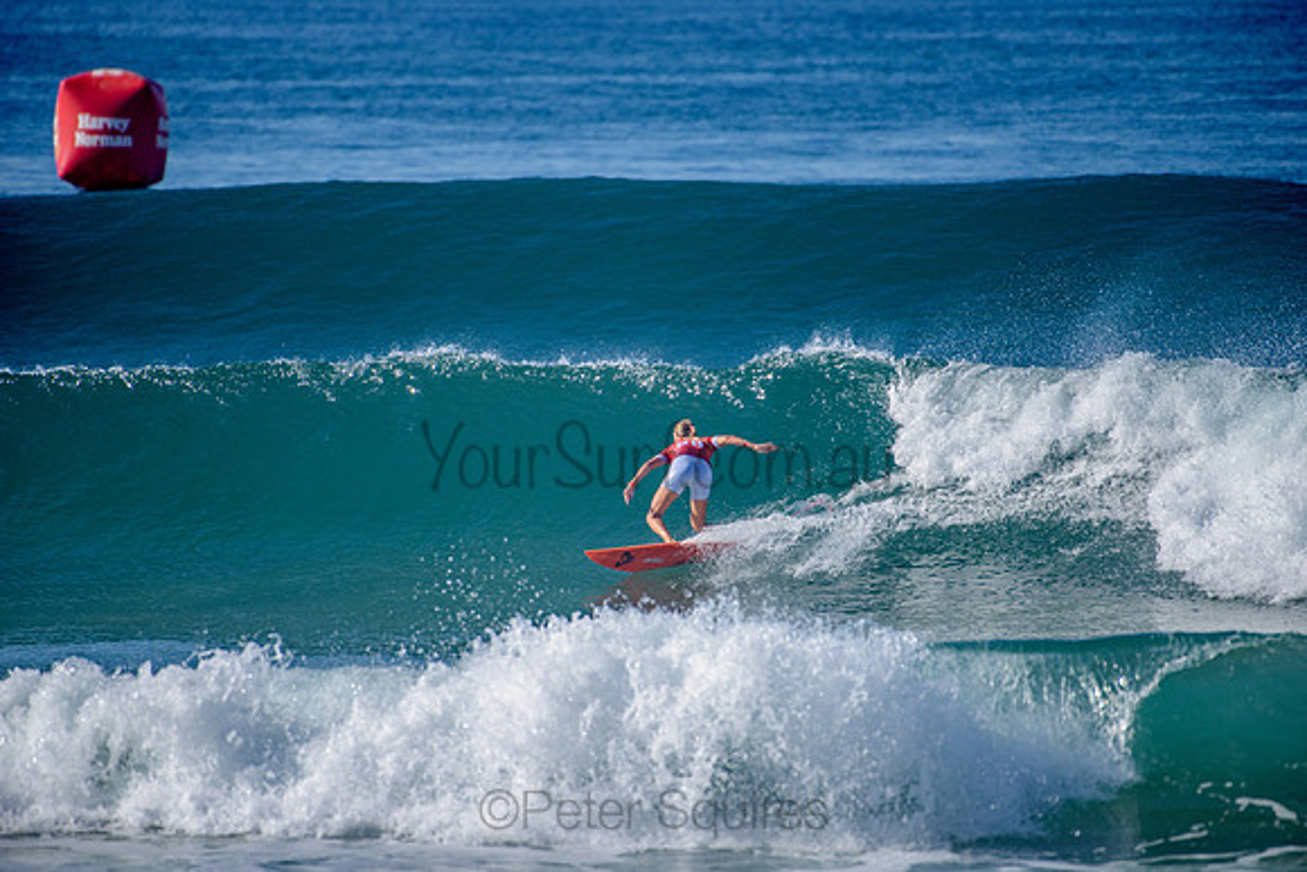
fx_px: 18156
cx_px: 654
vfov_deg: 2.8
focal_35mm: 500
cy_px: 436
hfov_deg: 4.1
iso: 125
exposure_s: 1/1600
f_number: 5.6
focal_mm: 500
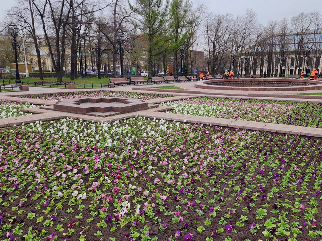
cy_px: 120
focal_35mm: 23
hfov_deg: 73.9
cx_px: 161
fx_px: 214
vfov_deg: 58.9
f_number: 1.8
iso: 12
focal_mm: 6.4
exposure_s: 1/465
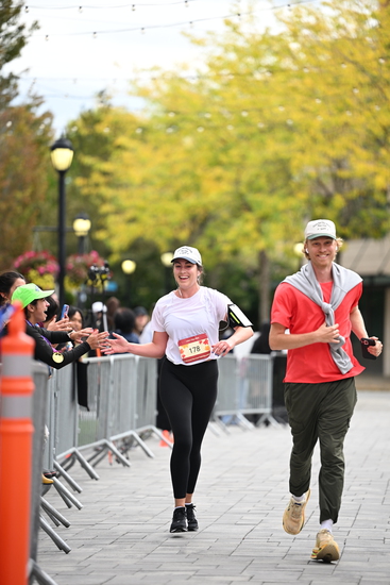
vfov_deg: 12.1
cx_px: 195
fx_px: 2761
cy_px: 292
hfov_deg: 8.1
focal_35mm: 170
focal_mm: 170
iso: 640
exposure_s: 1/2000
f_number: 2.8
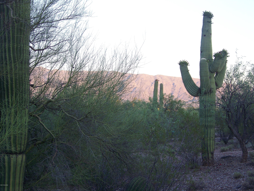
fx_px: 572
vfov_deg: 18.9
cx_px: 127
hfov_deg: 25.0
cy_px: 96
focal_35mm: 78
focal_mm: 13.2
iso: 64
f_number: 3.2
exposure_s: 1/40
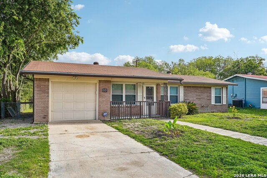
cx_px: 134
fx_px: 200
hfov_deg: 67.4
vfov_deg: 48.0
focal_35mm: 27
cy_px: 89
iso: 100
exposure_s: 1/160
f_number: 8
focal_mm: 27
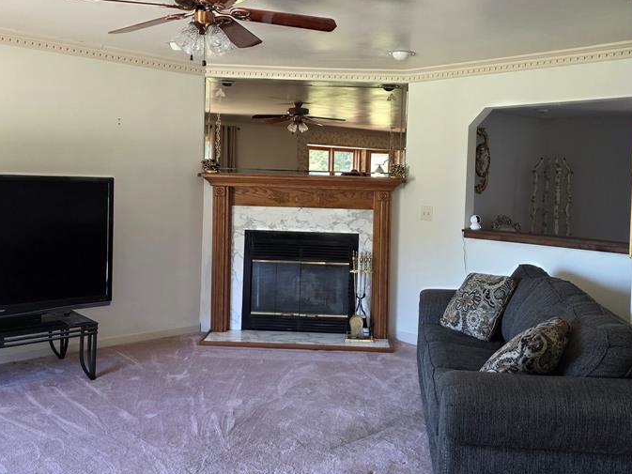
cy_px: 206
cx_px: 326
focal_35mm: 35
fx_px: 639
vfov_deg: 40.6
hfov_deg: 52.6
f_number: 1.7
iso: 250
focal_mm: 6.3
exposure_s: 1/120
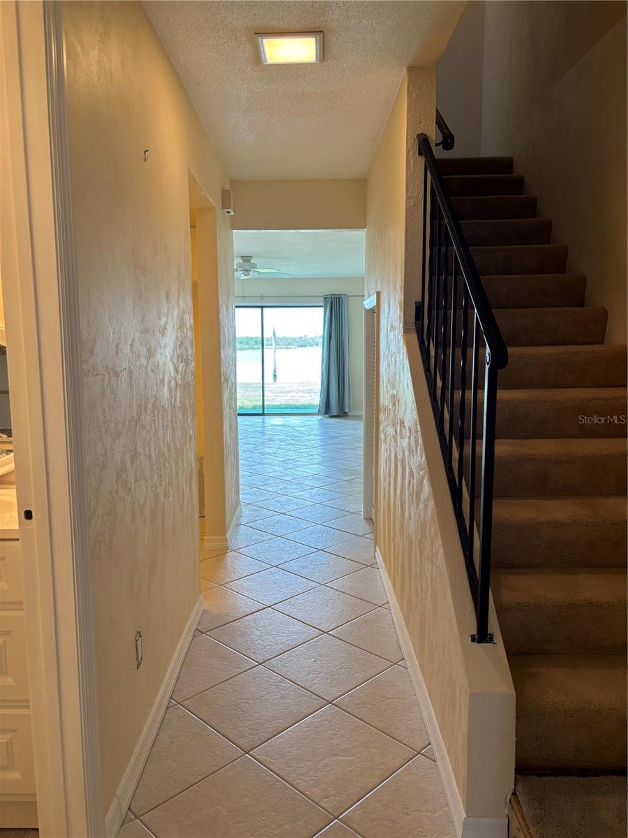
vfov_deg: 67.3
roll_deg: -0.5
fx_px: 629
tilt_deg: -7.2
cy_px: 419
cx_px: 314
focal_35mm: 26
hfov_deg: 53.1
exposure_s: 1/120
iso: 80
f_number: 1.6
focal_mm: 5.96
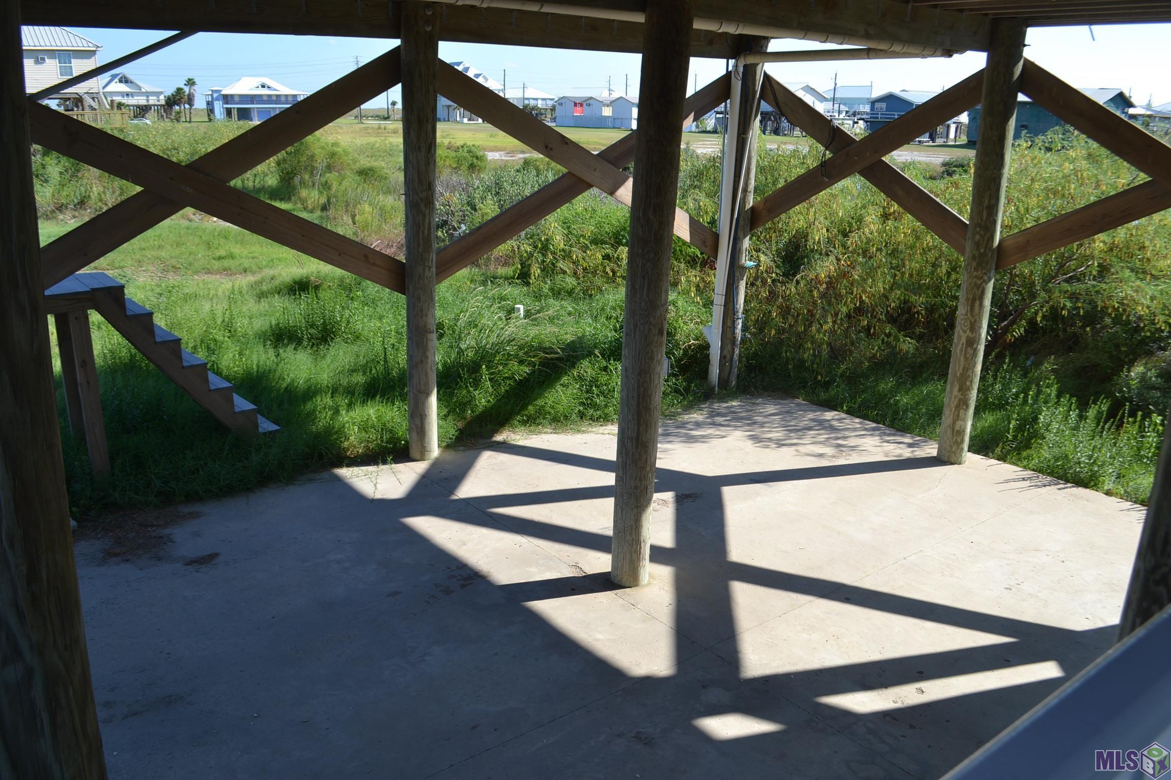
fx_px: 878
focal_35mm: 27
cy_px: 390
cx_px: 586
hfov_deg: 67.4
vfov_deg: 47.9
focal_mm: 18
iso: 100
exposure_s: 1/200
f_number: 7.1
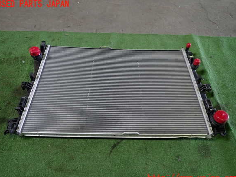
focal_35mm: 26
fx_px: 177
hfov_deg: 67.3
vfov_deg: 53.1
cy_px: 91
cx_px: 117
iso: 250
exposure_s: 1/30
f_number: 2
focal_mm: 4.5
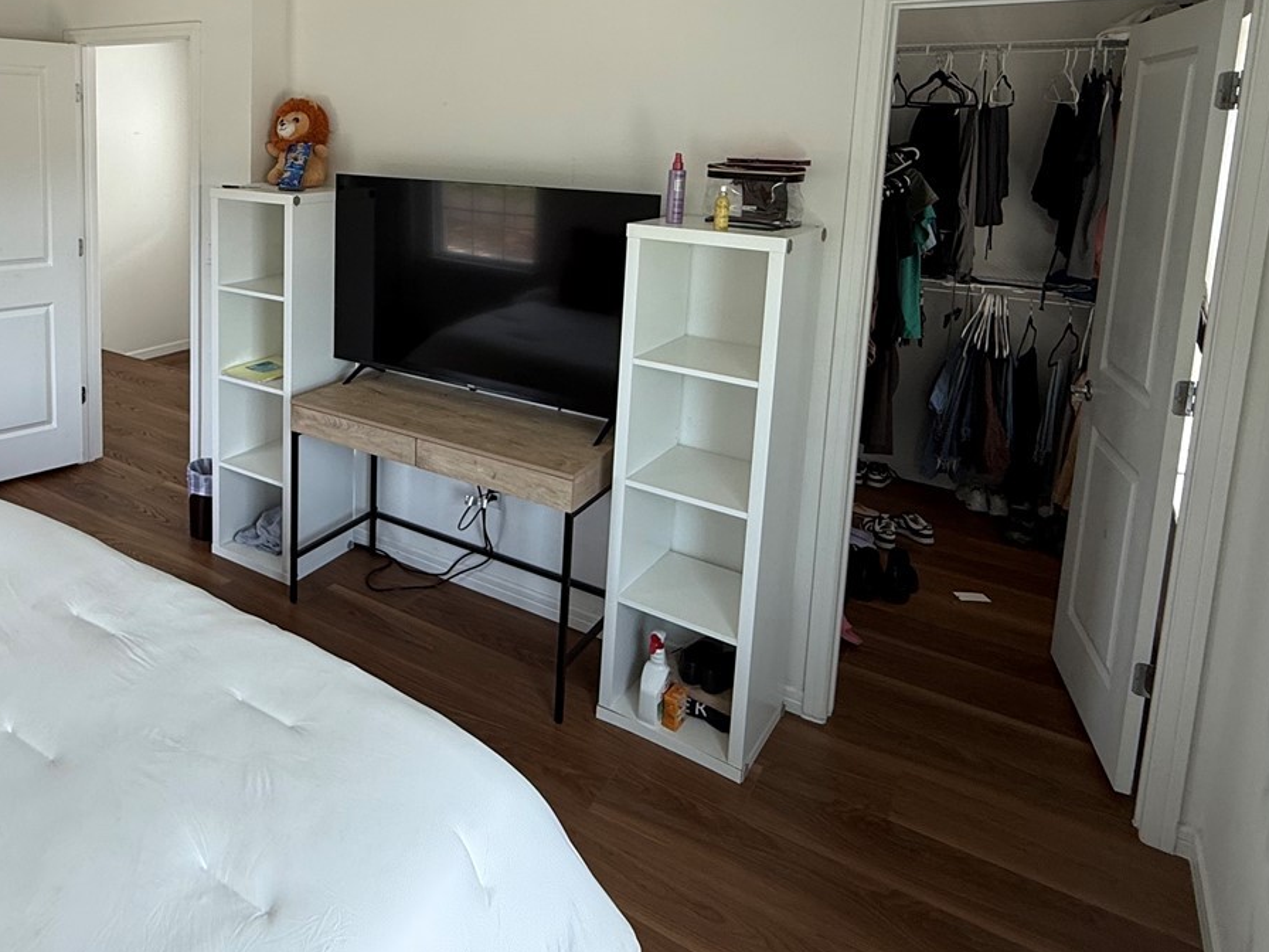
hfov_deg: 66.7
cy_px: 245
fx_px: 916
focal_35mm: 25
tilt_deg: -6.1
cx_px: 381
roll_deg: -2.4
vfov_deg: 52.6
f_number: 2.2
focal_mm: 2.22
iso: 100
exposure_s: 1/99
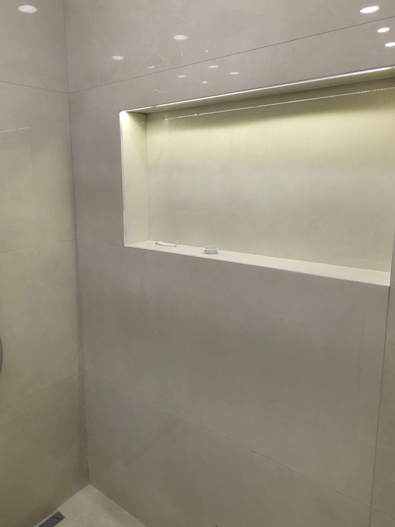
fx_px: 365
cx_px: 158
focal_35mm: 24
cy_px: 243
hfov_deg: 56.4
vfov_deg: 71.5
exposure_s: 1/100
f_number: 1.9
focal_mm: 2.2
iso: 40
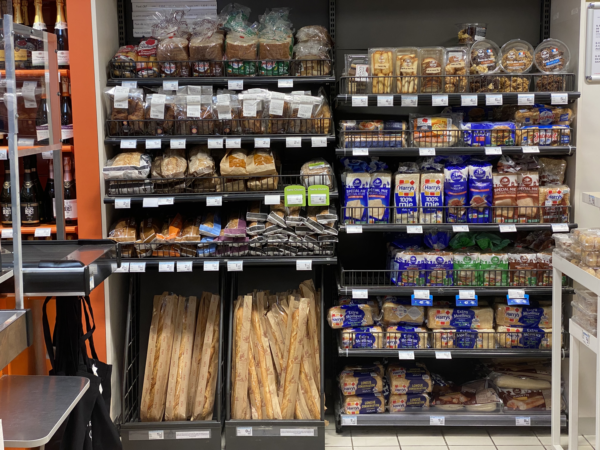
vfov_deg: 28.0
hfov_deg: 36.8
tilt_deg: -8.4
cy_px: 225
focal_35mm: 52
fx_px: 901
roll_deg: +0.6
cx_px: 300
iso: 100
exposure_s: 1/100
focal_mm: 6
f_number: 2
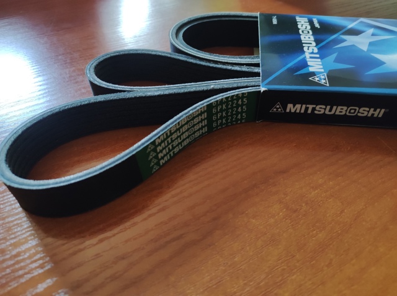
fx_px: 195
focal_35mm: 17
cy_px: 148
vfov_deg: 74.6
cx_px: 198
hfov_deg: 91.1
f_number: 1.79
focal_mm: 4.74
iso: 1362
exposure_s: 1/25
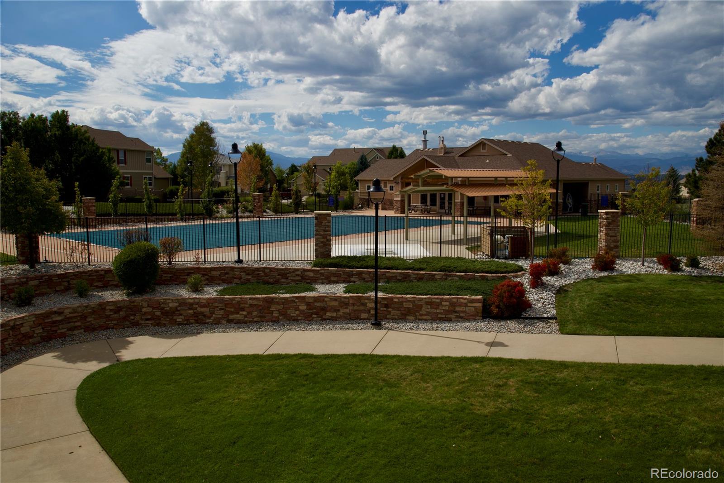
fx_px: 603
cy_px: 242
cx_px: 362
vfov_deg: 43.6
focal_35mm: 30
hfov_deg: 61.9
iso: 400
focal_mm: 30
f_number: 16
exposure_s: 1/400
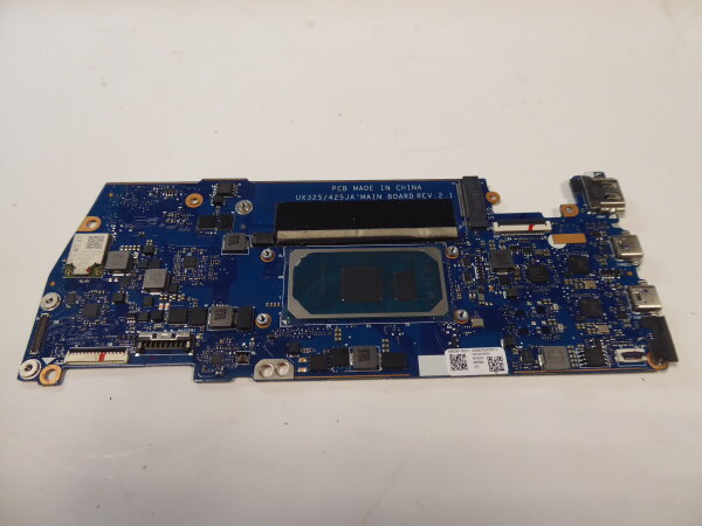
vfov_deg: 54.9
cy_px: 263
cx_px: 351
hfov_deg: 69.4
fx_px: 507
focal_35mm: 25
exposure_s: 1/60
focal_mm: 4.3
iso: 250
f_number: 3.3
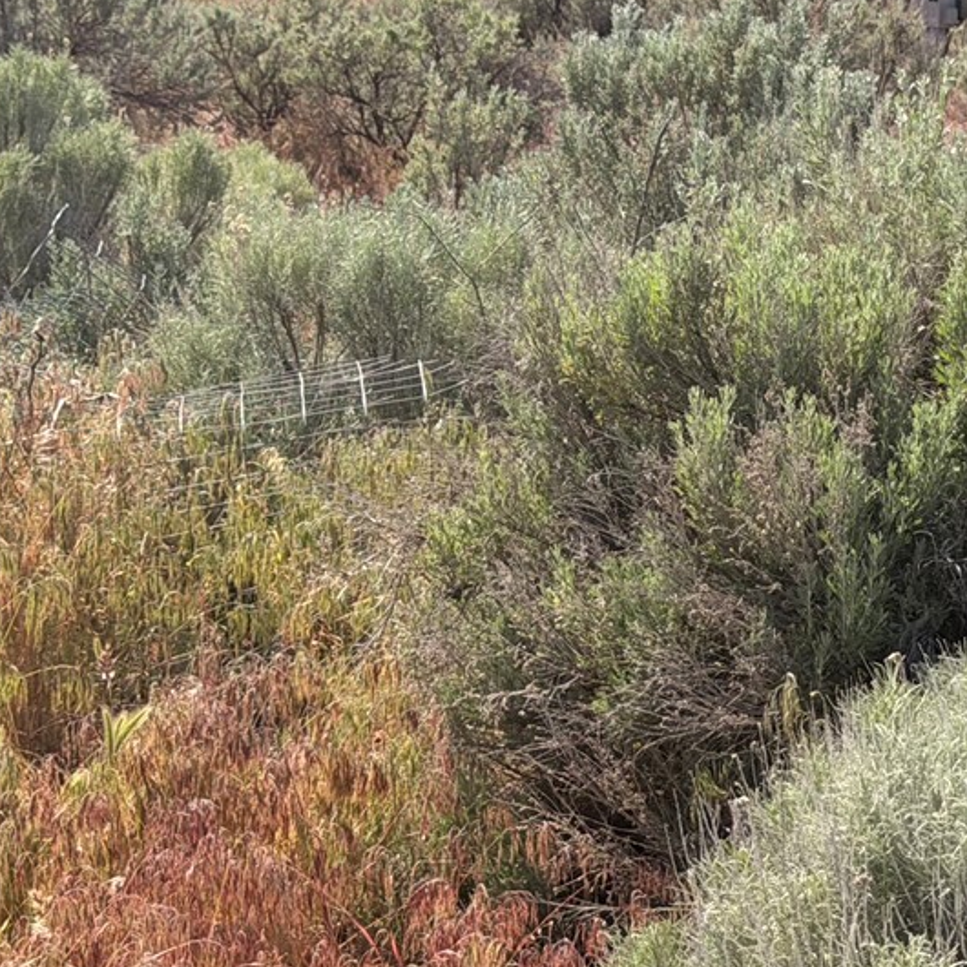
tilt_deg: -7.7
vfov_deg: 13.6
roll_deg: -1.1
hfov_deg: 13.5
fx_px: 4045
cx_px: 910
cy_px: 327
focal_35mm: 128
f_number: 1.78
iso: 64
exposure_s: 1/4587
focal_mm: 6.76
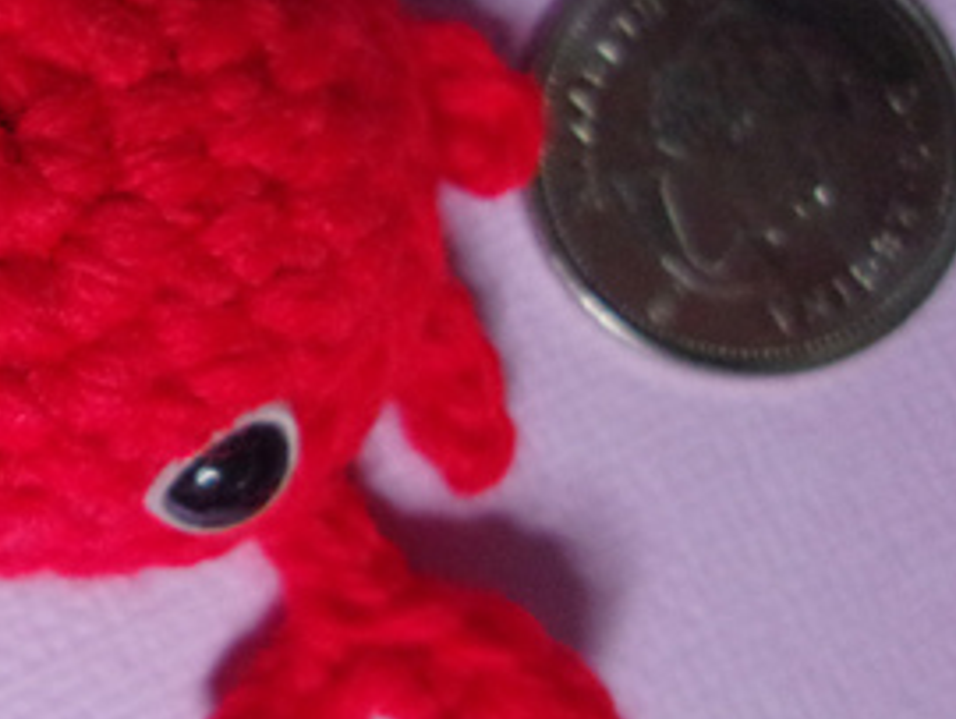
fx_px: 1769
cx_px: -32
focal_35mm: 64
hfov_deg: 28.1
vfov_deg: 22.7
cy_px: 163
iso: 343
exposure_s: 1/34
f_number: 3
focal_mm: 4.9
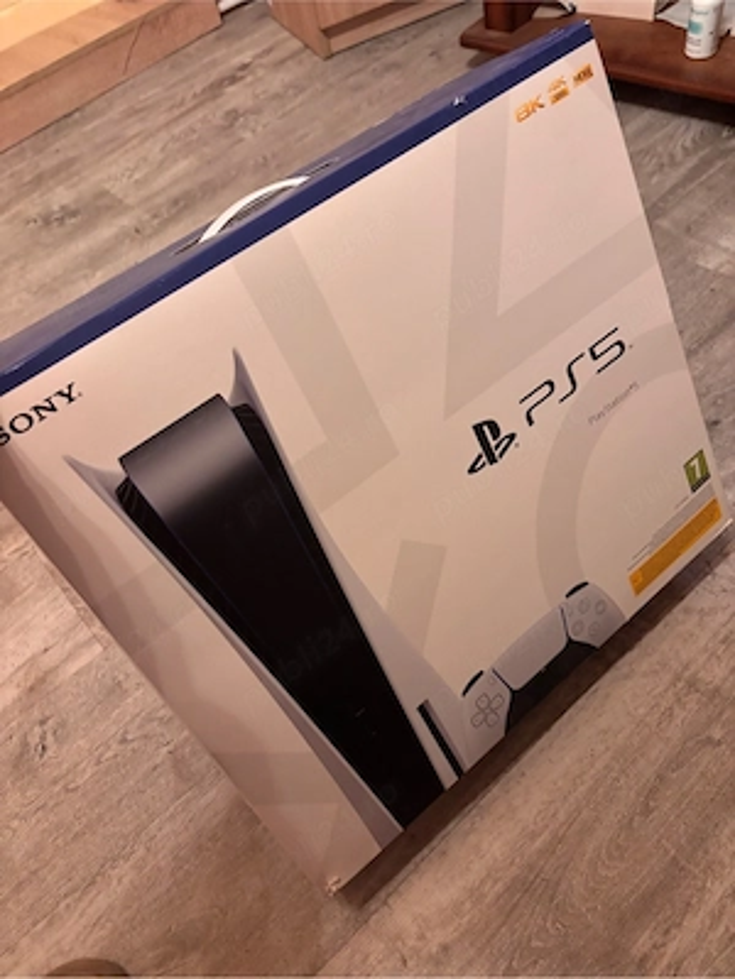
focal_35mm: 26
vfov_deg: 67.3
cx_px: 368
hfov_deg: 53.1
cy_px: 490
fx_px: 736
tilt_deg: -51.2
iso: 500
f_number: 1.6
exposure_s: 1/33
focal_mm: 5.96
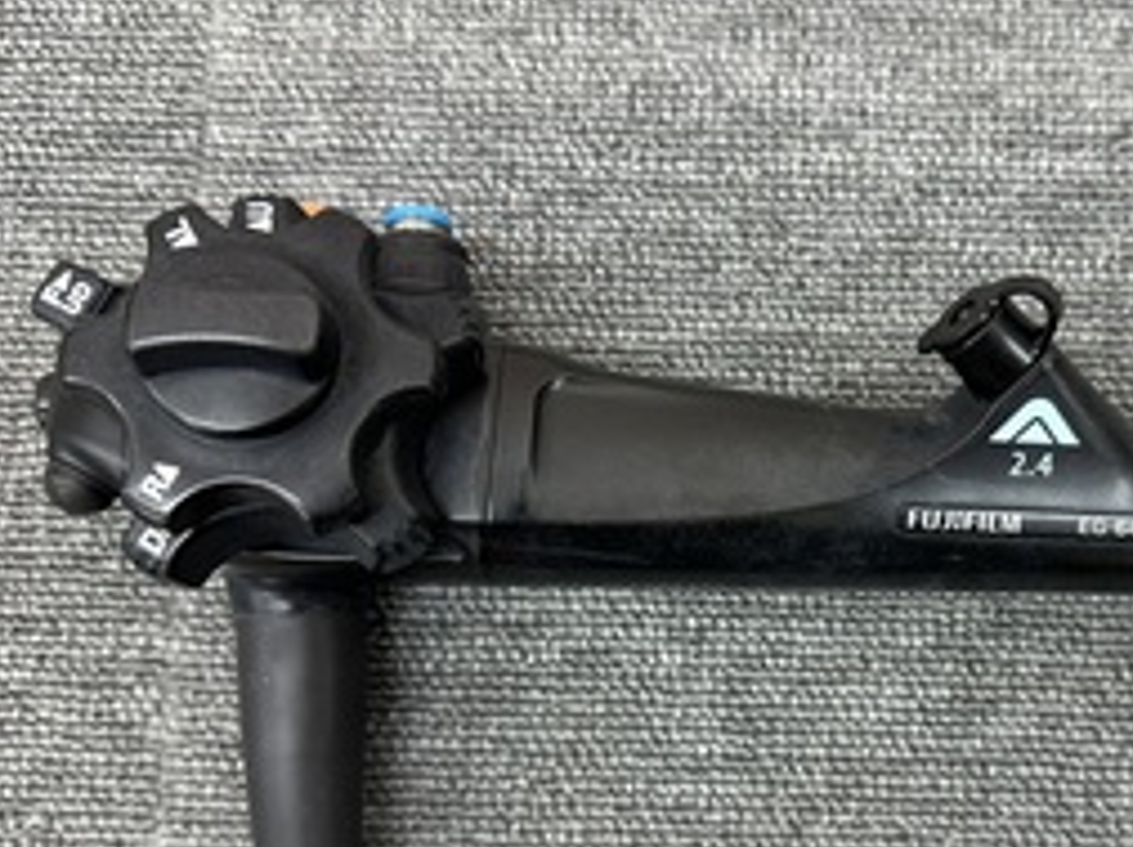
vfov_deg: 37.5
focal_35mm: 38
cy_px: 511
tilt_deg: -86.1
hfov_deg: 48.1
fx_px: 1242
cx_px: 770
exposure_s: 1/120
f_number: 1.78
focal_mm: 6.86
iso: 200
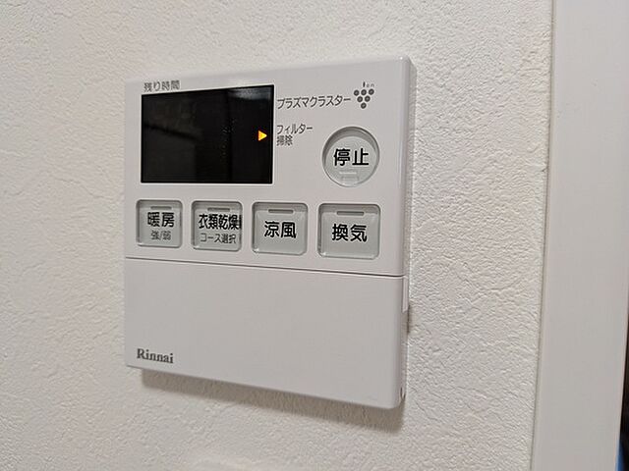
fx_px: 436
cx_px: 314
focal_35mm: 24
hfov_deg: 71.6
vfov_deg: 56.8
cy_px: 236
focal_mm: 4.53
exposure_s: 1/120
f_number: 1.7
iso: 199
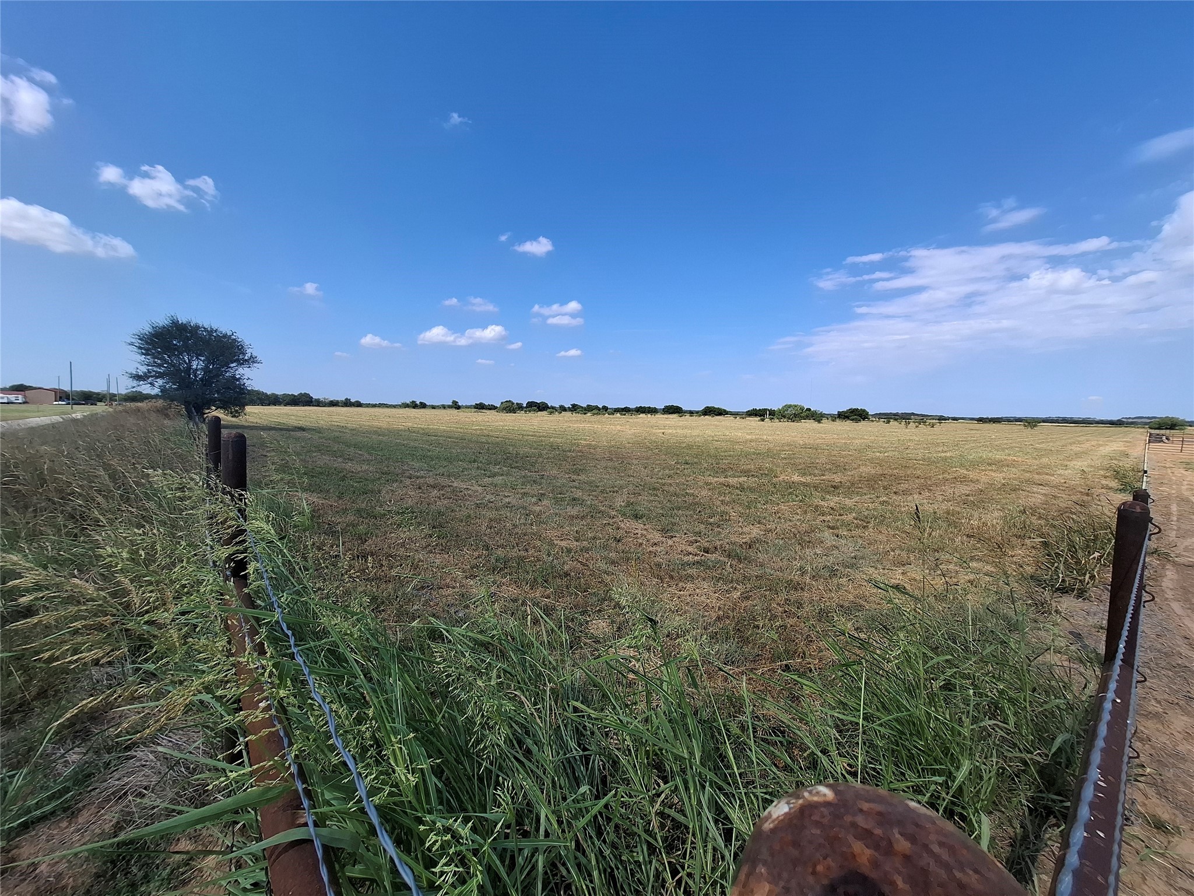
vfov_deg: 89.9
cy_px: 448
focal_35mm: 13
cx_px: 597
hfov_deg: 106.2
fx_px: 448
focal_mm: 1.74
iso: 40
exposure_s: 1/837
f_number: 2.2
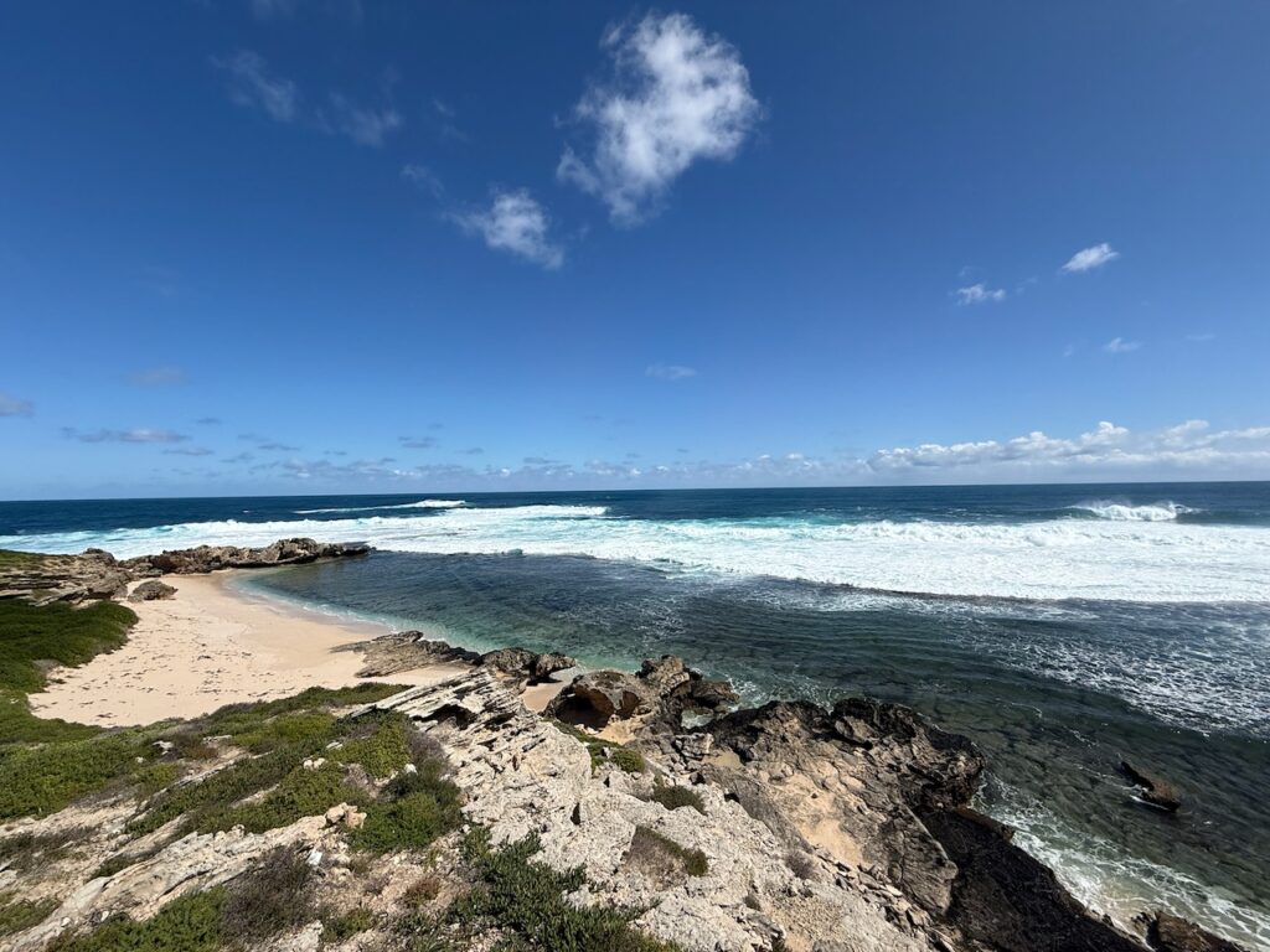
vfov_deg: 85.7
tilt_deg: +2.0
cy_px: 476
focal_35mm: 14
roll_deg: +0.3
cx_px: 635
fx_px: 514
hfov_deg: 102.1
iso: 50
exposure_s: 1/5155
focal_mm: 2.22
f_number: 2.2
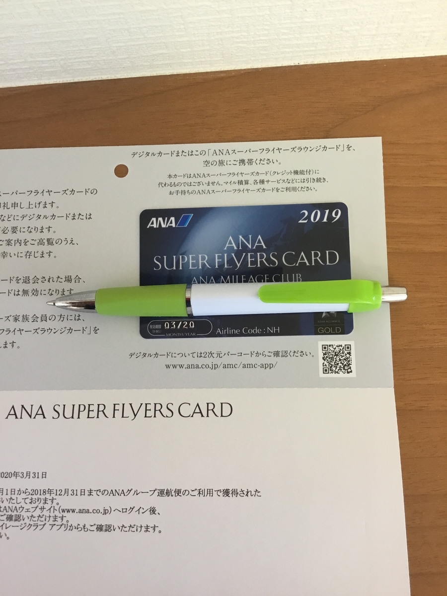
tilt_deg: -81.6
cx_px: 224
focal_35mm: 31
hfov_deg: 45.4
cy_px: 298
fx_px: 534
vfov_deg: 58.4
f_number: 2.4
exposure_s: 1/33
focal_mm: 3.3
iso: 125
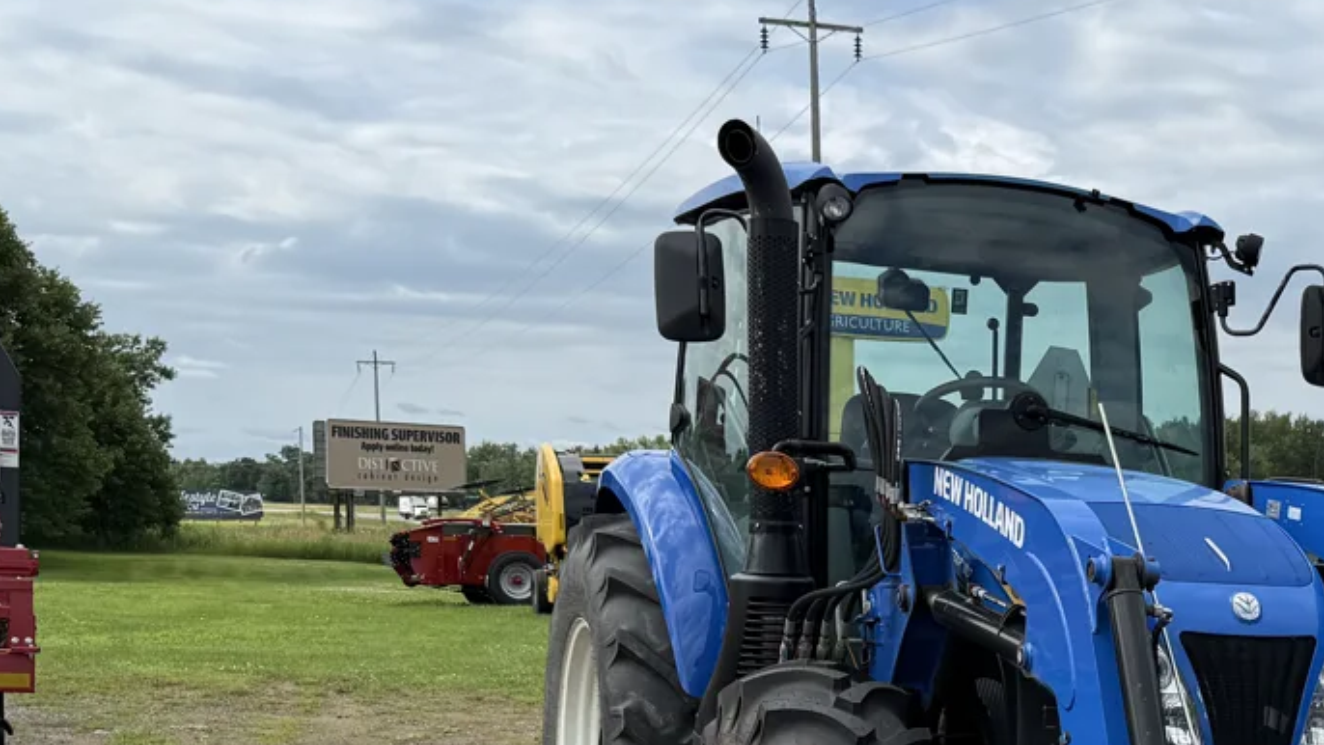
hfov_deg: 32.4
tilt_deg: -7.4
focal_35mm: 61
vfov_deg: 19.0
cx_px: 1231
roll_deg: -2.1
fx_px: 2142
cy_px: 789
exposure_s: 1/4975
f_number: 1.78
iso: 80
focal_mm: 6.76
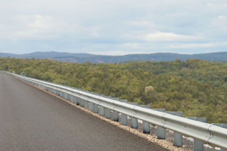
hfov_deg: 15.1
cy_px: 70
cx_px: 36
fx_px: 850
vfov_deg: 10.1
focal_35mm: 135
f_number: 4.5
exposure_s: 1/500
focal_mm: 50
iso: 100
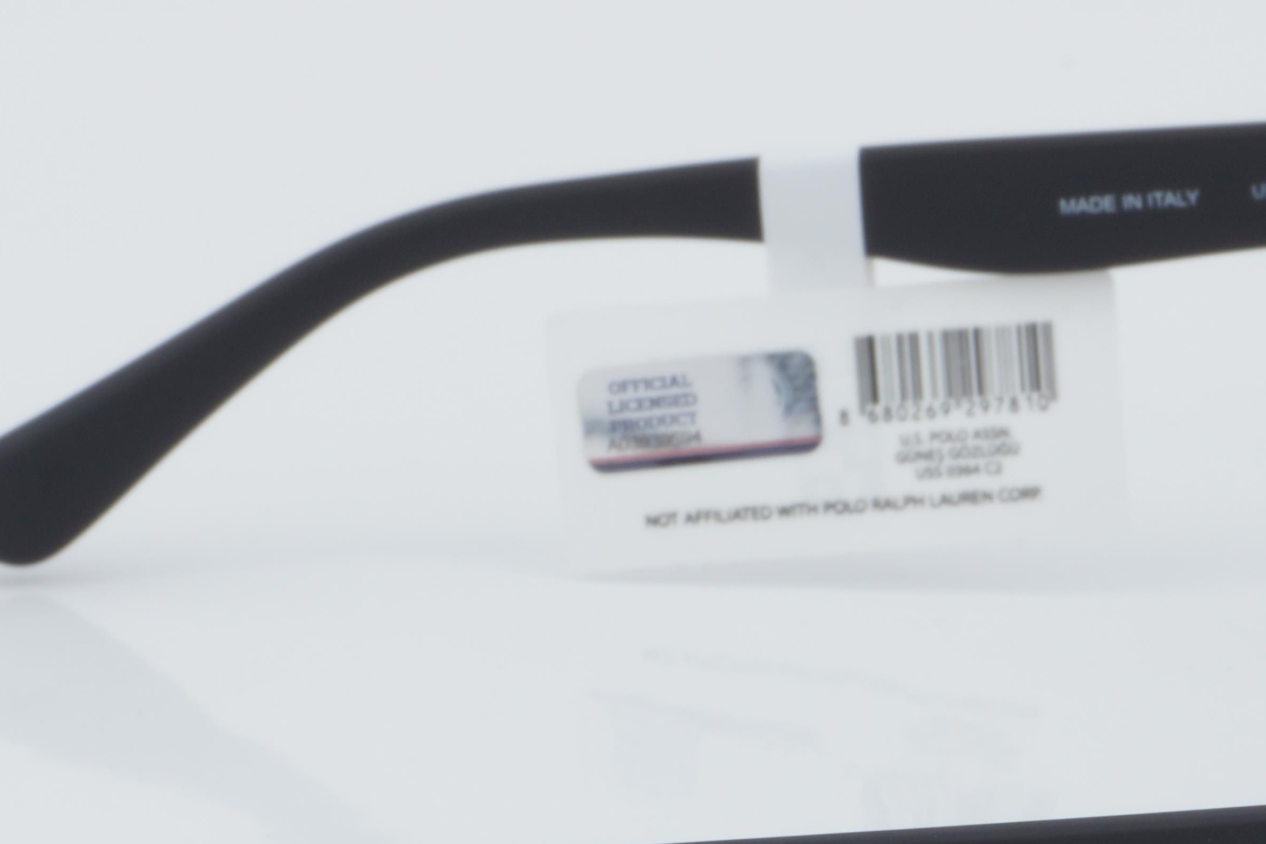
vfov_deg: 7.3
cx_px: 793
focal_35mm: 189
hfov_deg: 10.9
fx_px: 6646
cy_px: 695
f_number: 32
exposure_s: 1/4
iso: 100
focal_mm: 50
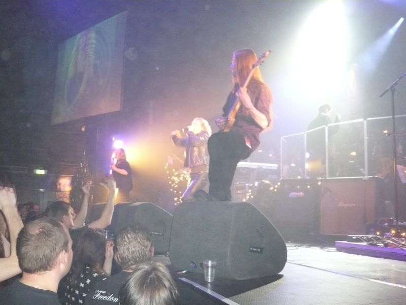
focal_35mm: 34
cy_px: 152
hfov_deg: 54.0
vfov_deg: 41.8
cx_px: 203
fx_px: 399
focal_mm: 5.5
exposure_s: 1/30
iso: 640
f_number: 3.1
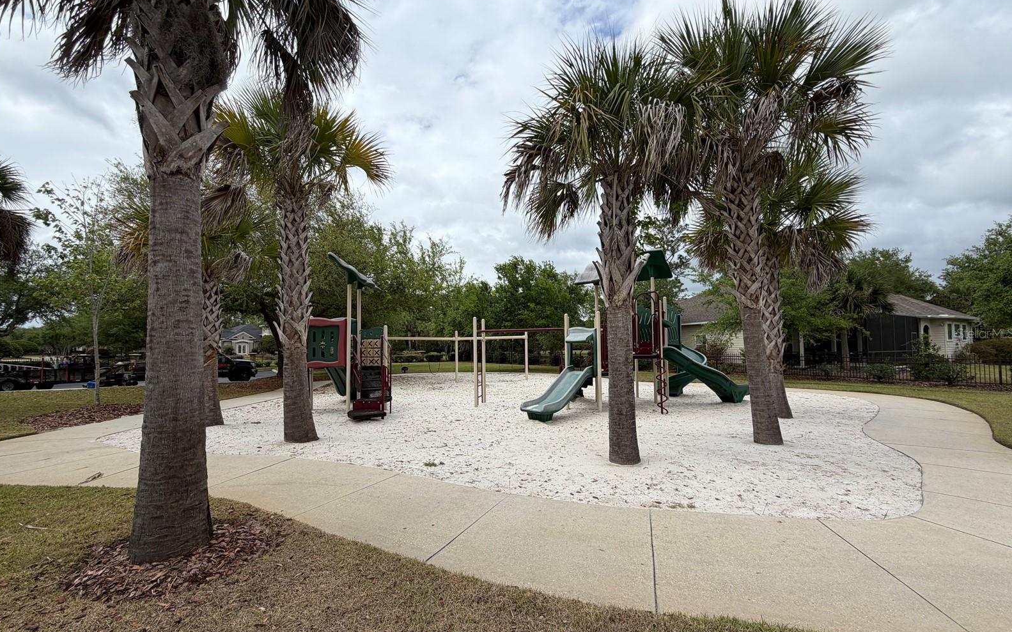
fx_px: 414
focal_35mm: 15
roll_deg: +1.5
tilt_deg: +1.8
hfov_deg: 101.5
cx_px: 506
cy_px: 333
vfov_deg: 74.7
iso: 20
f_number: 2.2
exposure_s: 1/1145
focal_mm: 2.22
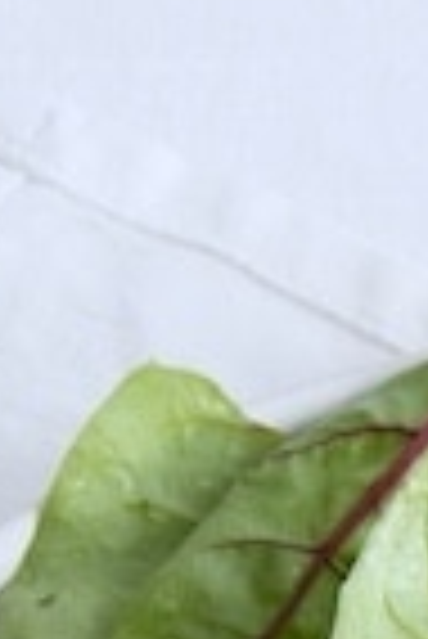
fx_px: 4874
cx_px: 861
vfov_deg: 7.0
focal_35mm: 274
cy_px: 1660
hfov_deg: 4.9
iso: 800
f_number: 8
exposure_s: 1/250
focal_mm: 25
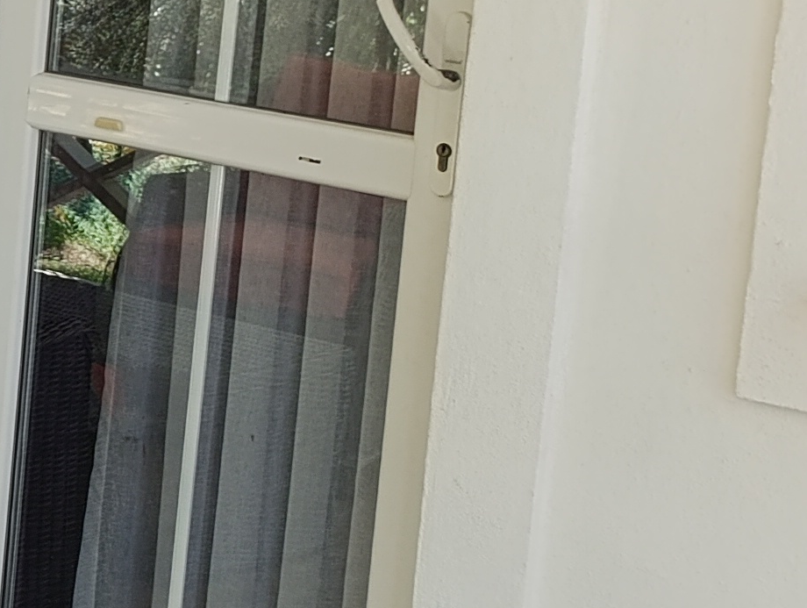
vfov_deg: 14.3
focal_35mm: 102
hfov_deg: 14.7
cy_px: 7
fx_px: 2382
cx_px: -946
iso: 100
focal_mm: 6.14
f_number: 1.6
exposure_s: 1/100
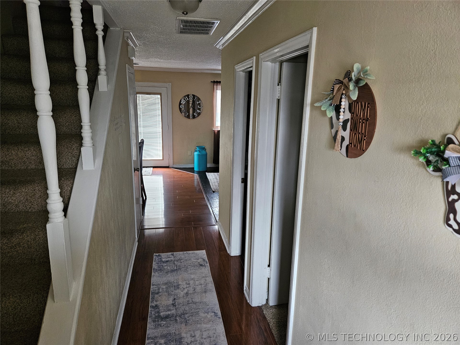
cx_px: 230
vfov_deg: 58.9
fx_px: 306
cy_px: 172
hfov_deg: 73.9
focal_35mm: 23
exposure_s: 1/60
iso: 640
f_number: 1.8
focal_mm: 5.4
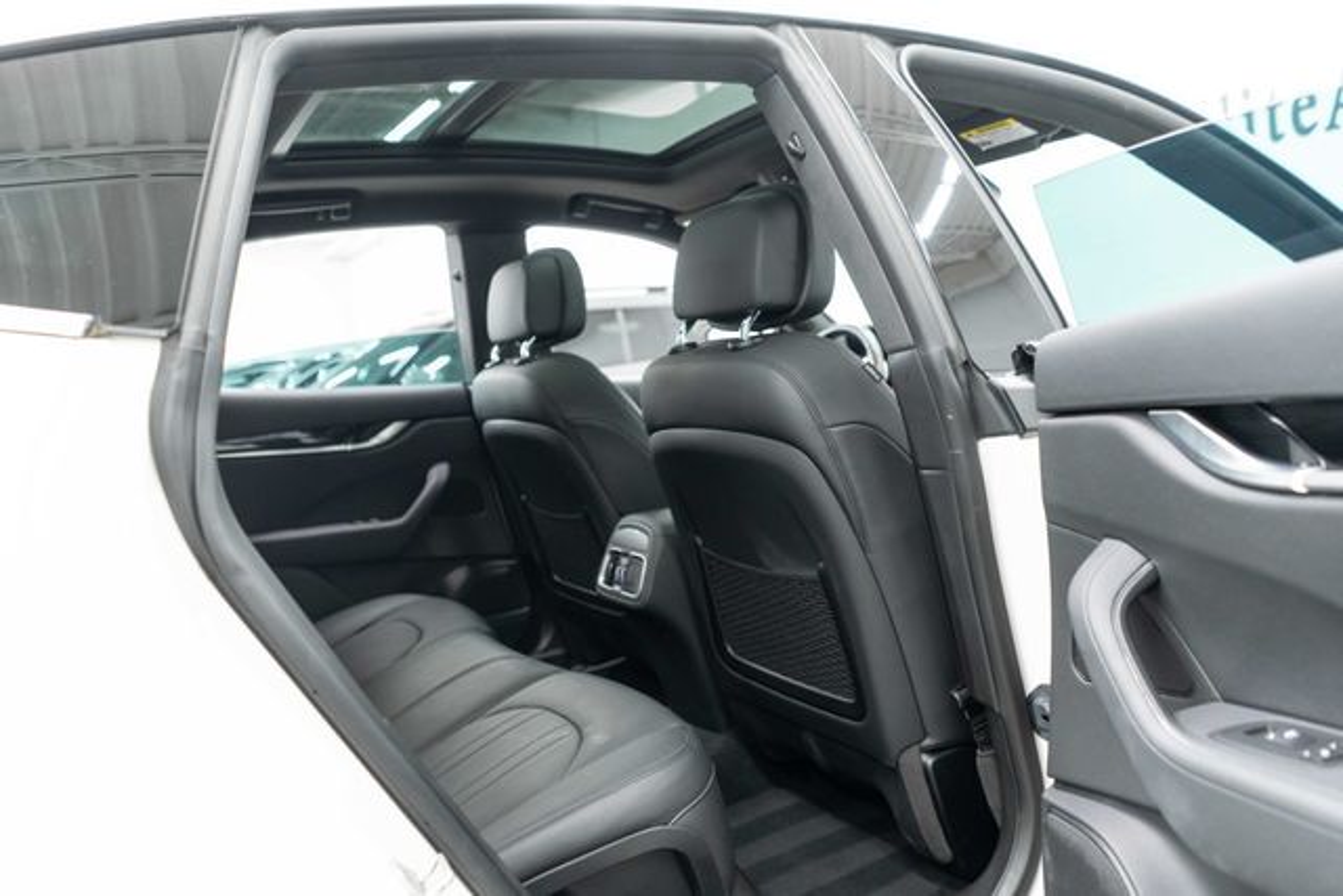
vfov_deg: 46.4
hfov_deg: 65.5
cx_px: 672
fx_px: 1045
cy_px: 448
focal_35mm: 28
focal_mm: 28
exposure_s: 1/50
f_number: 3.2
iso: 1600
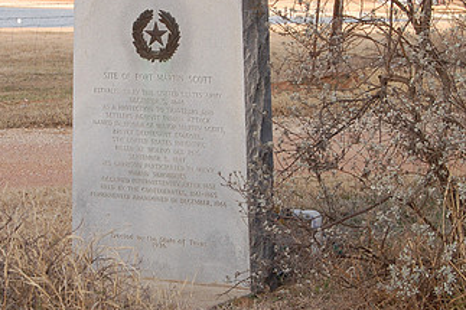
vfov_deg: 11.0
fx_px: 1604
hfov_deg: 16.5
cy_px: 143
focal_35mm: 124
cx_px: 149
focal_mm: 46
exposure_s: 1/250
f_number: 8
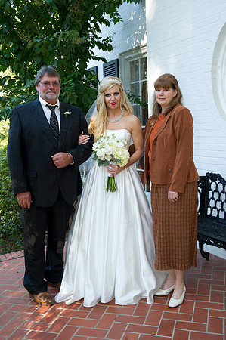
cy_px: 170
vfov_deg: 50.7
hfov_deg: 35.0
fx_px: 359
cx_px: 113
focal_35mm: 38
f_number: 5.6
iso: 500
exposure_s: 1/100
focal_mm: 38
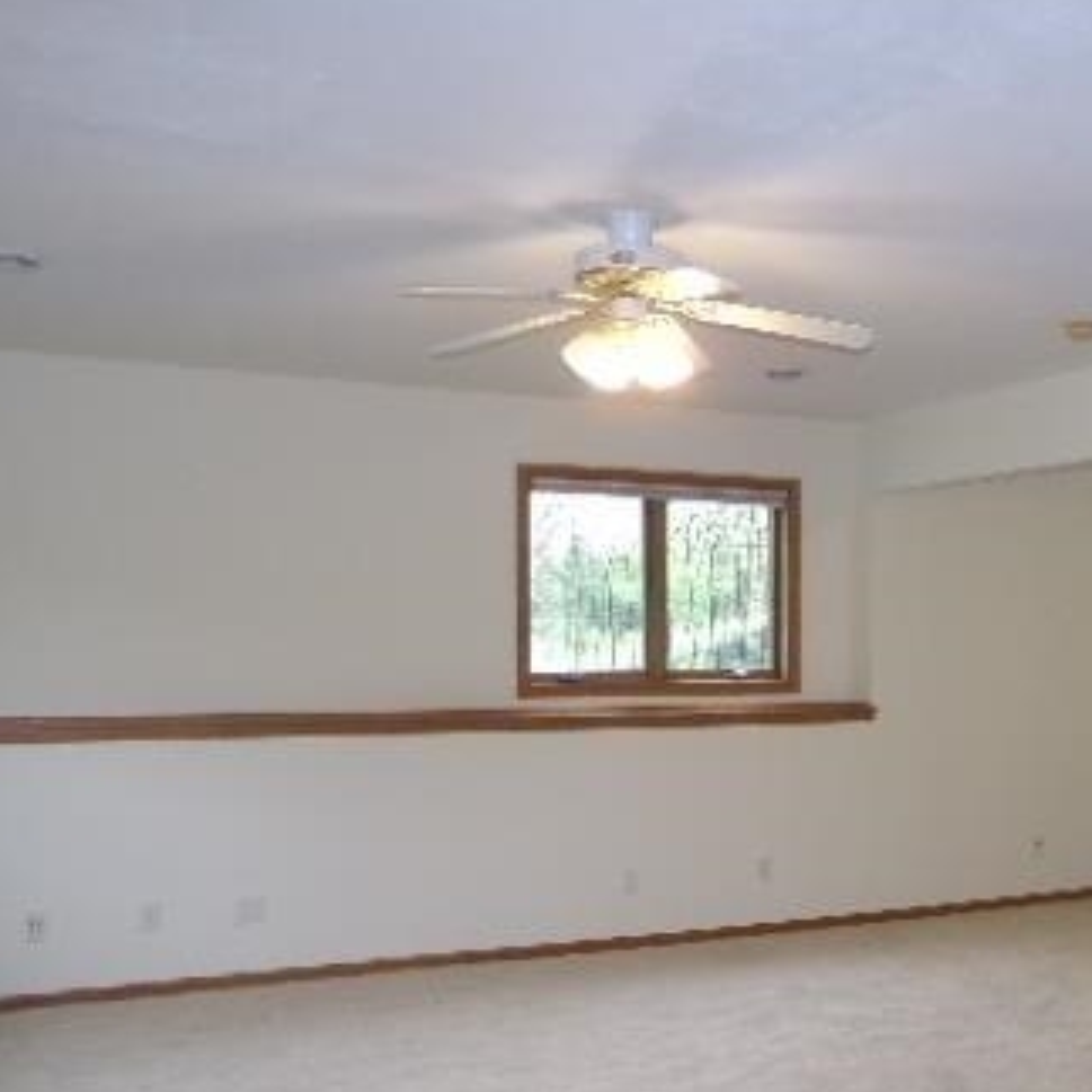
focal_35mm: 42
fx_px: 1499
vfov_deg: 39.8
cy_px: 680
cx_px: 855
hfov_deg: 38.7
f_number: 3.7
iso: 200
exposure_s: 1/34
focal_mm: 4.3
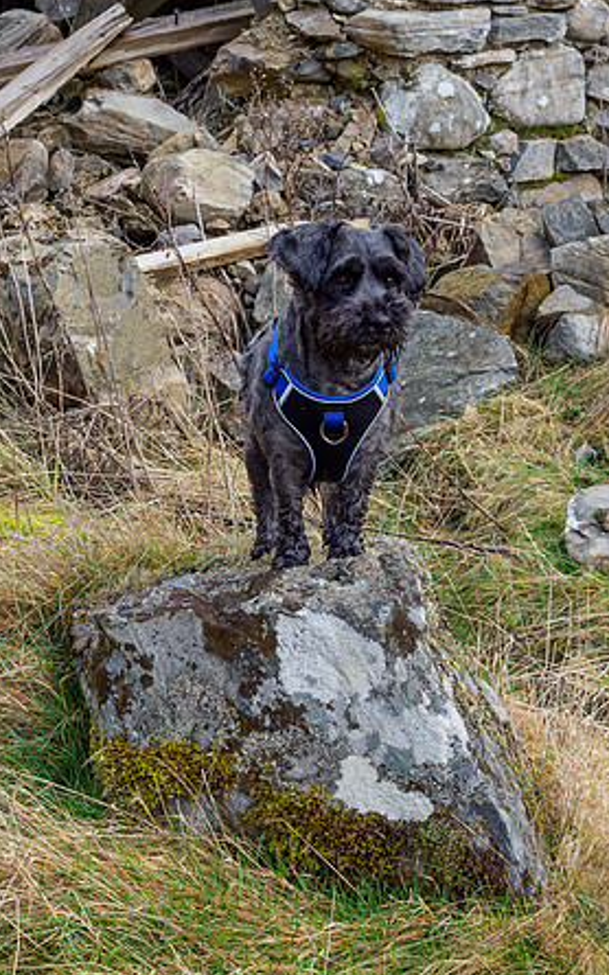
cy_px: 486
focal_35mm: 80
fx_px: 2125
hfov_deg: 16.3
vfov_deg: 25.8
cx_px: 271
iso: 200
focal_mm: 28
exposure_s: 1/100
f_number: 5.6
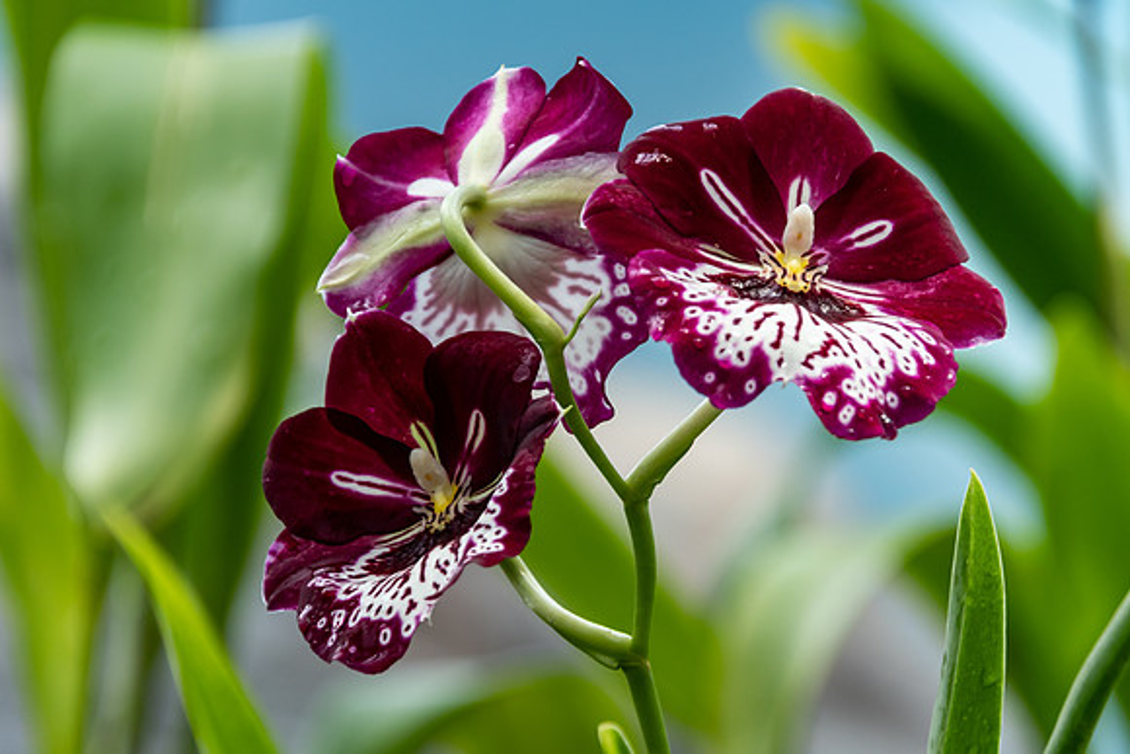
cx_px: 565
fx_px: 9418
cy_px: 377
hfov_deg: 6.9
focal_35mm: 300
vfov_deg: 4.6
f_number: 5.6
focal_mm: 200
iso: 500
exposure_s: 1/320
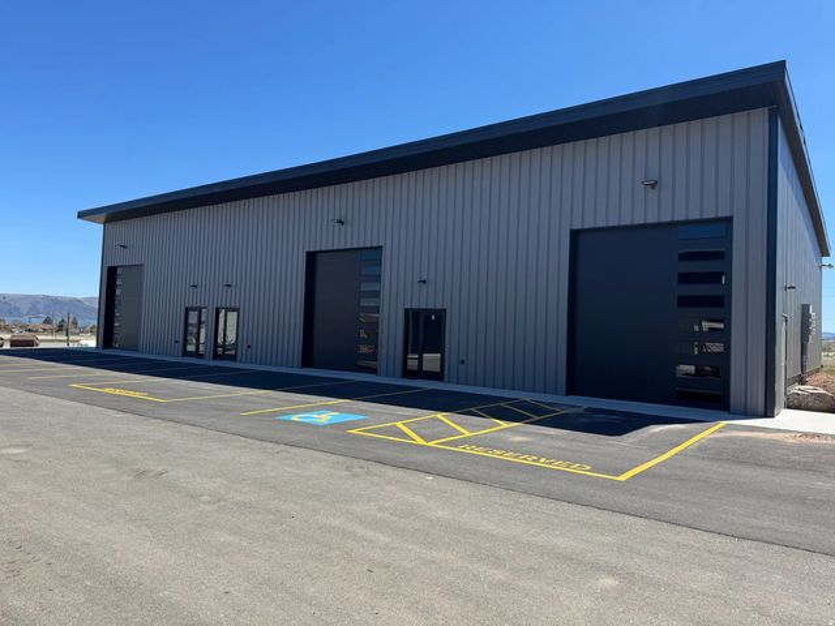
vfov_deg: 56.8
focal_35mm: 24
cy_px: 313
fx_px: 579
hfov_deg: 71.6
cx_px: 418
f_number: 1.78
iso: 80
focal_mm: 6.76
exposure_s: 1/3247
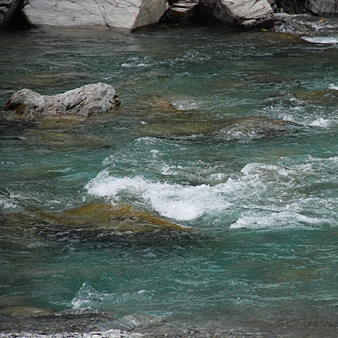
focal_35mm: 259
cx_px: 242
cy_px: 169
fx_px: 2857
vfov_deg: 6.8
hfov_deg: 6.8
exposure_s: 1/800
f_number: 5.6
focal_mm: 135
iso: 400
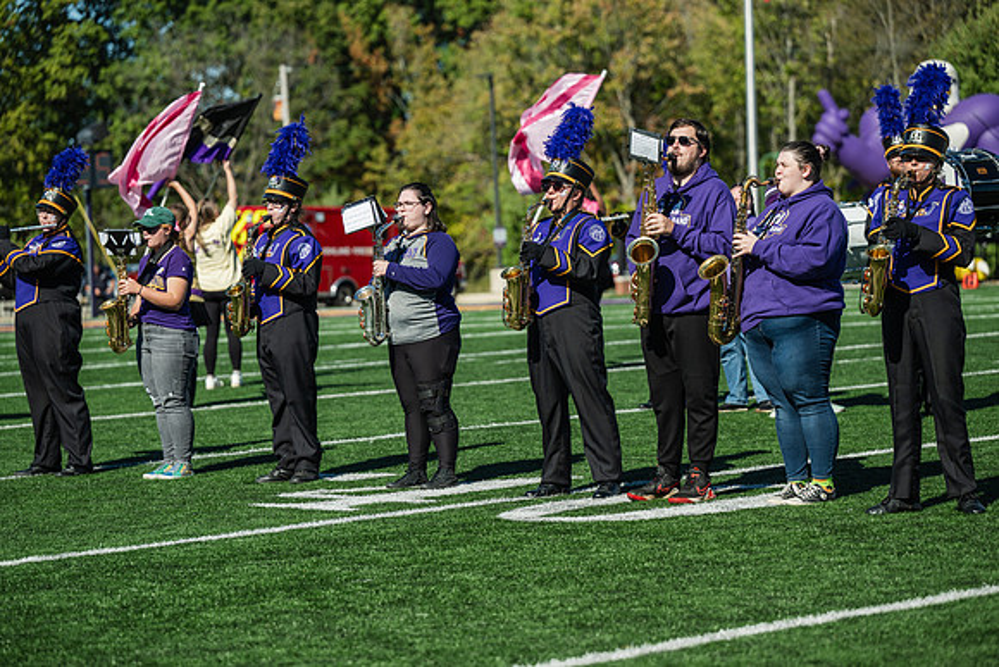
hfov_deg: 17.8
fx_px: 3192
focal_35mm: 115
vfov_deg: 11.9
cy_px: 334
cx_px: 500
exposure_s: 1/1600
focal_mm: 115
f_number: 3.2
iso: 80
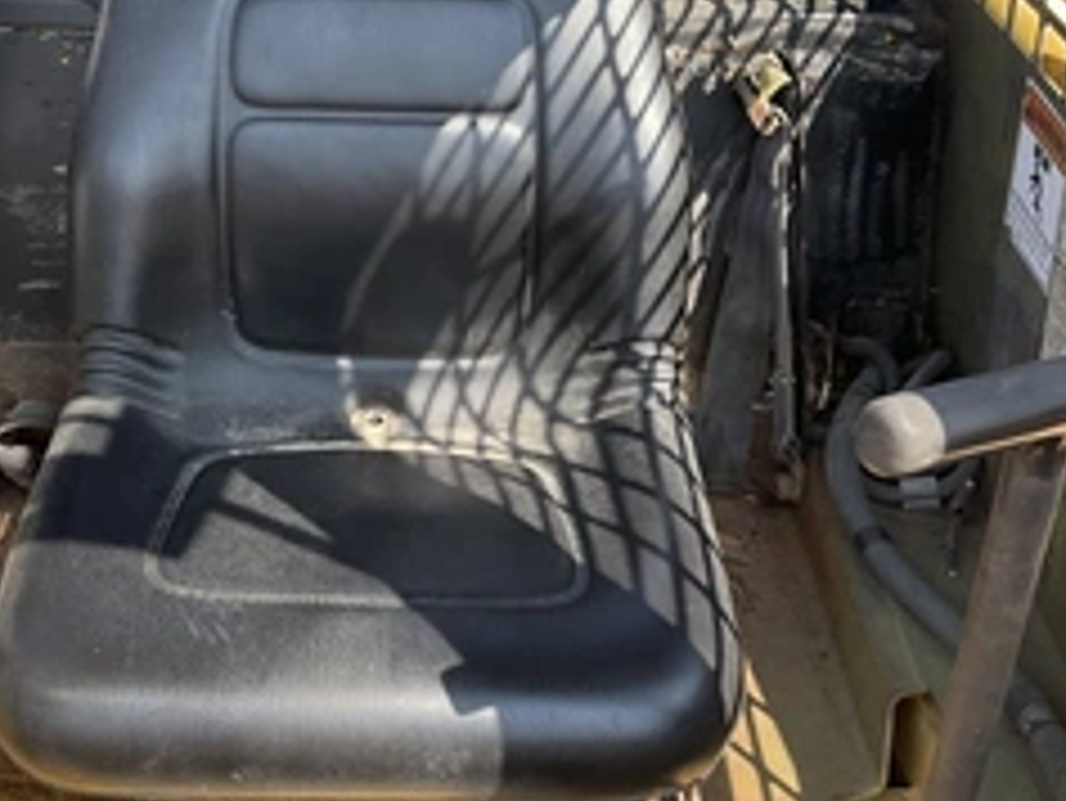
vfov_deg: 29.7
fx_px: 1510
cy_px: 360
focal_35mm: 49
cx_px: 409
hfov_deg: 38.7
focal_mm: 3
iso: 25
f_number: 1.8
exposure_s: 1/348
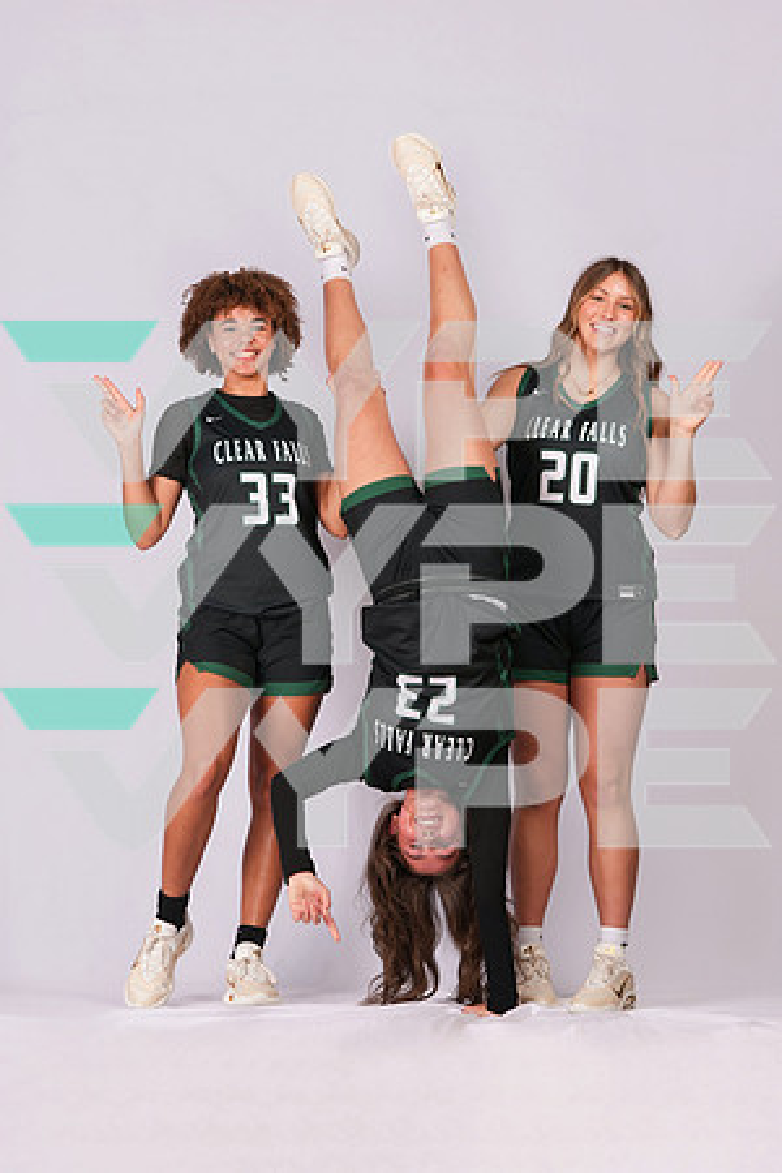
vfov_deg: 28.8
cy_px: 586
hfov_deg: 19.5
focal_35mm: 70
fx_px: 2281
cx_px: 391
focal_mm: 70
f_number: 11
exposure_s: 1/200
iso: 400
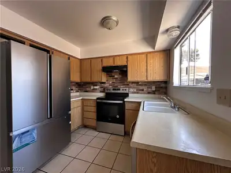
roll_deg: +0.8
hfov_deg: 102.1
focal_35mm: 14
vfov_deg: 85.7
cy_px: 86
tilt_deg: -0.8
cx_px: 116
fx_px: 93
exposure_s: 1/99
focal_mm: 2.22
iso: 125
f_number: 2.2
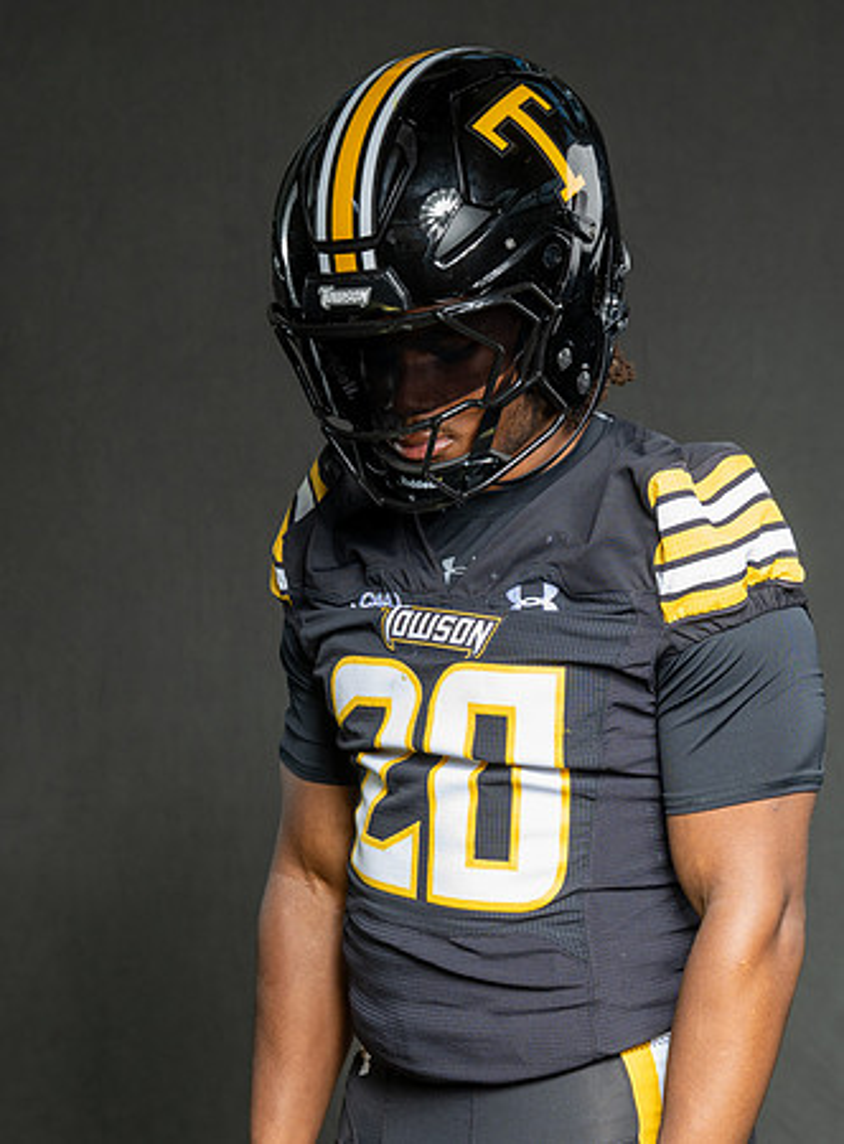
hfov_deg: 12.8
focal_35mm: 115
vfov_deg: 17.3
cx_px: 510
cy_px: 572
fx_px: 3764
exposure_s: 1/200
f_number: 7.1
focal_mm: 79
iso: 200
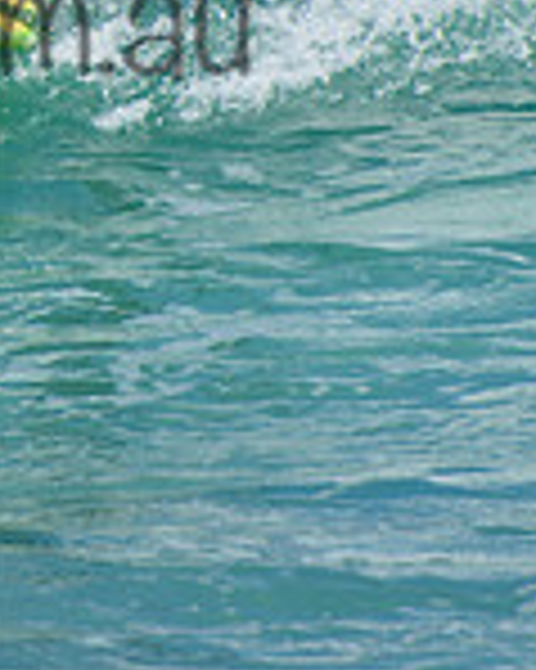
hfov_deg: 0.7
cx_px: -225
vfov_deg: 0.9
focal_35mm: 2194
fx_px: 43550
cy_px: -29
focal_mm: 400
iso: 250
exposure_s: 1/2000
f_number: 5.6
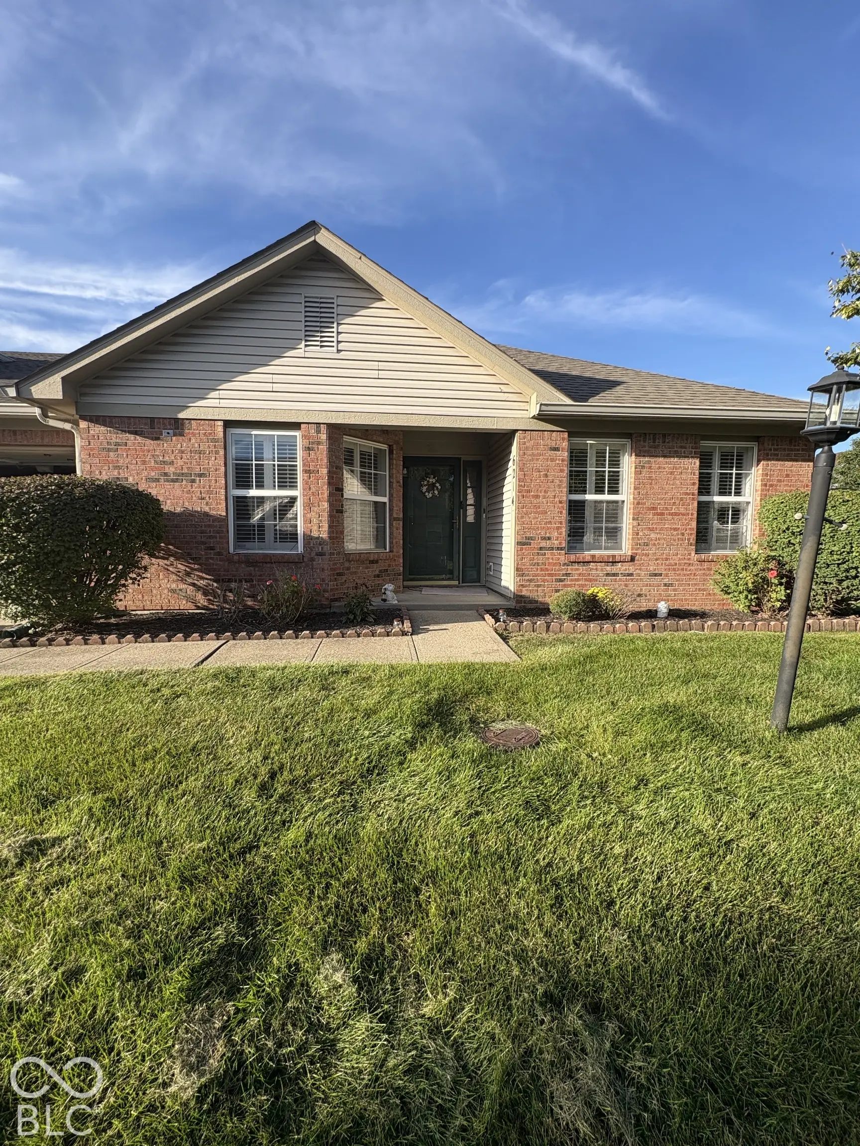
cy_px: 573
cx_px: 430
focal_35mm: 14
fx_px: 464
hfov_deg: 85.7
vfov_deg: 102.1
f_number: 2.2
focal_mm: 2.22
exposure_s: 1/720
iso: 40
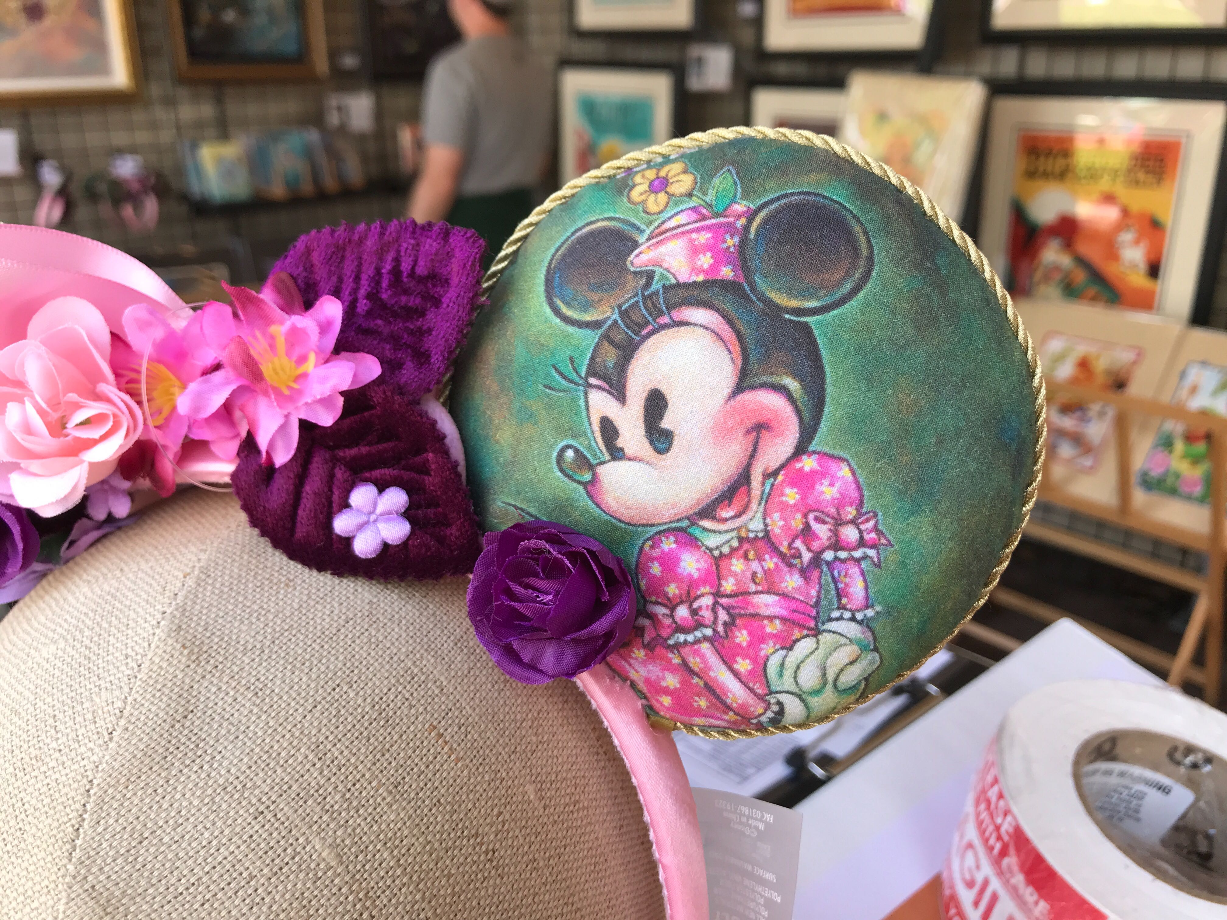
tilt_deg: -19.6
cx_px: 614
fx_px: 992
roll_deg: -0.6
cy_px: 460
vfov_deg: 49.7
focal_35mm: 28
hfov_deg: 63.4
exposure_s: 1/120
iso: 25
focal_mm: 3.99
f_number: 1.8
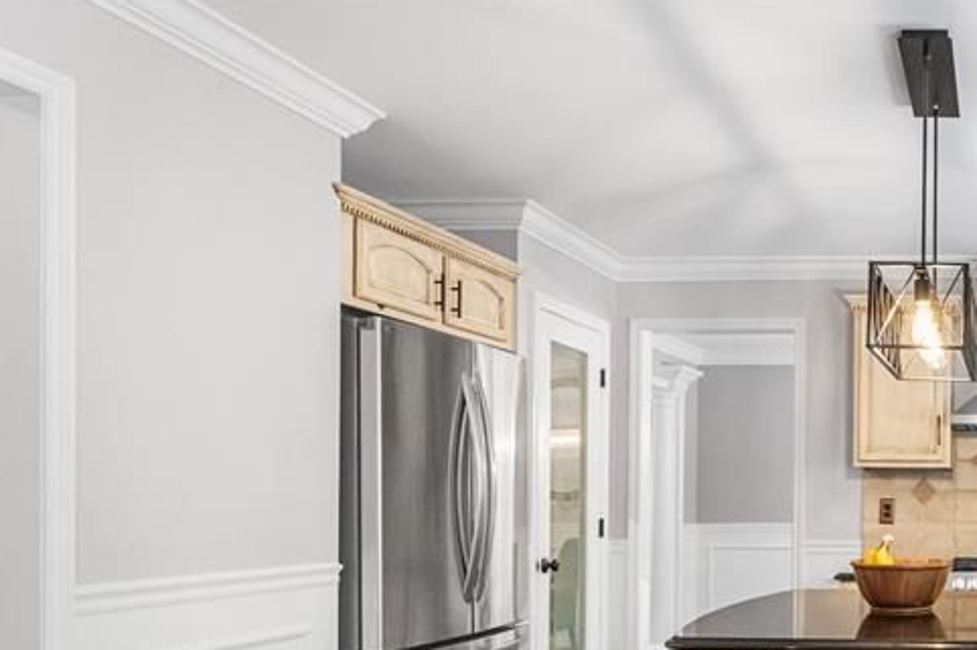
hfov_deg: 44.7
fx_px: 951
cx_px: 1009
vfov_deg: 33.7
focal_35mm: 35
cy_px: 682
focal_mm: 16.5
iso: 12800
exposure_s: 1/125
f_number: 7.1
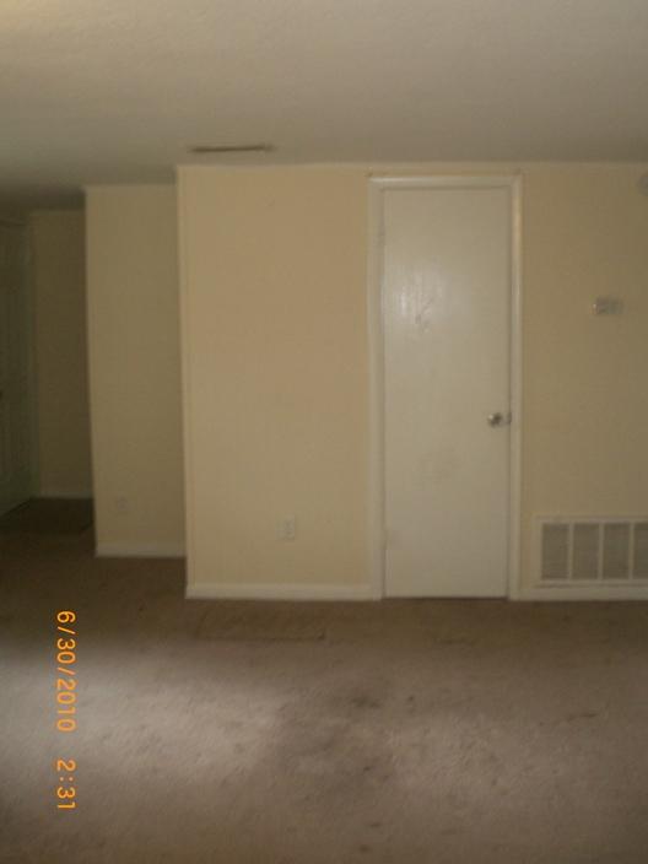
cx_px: 324
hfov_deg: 37.7
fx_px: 948
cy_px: 432
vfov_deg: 49.0
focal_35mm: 38
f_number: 3.1
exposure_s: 1/30
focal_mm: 6.3
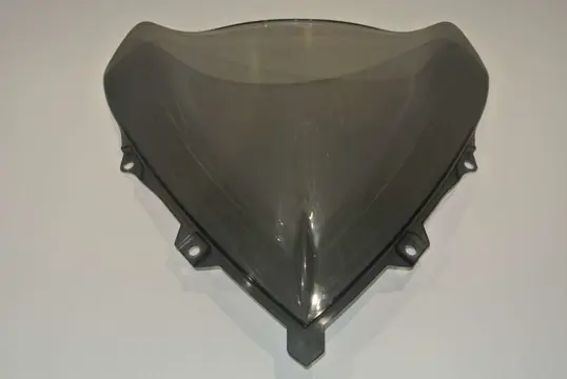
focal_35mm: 51
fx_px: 804
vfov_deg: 26.5
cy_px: 190
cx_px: 284
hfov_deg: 38.8
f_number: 4.8
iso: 200
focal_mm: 18.9
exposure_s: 1/60
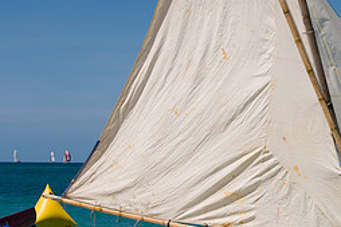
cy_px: 144
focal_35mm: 187
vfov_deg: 7.3
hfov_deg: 10.9
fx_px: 1770
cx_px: 345
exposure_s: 1/1250
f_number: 8
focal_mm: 82
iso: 100
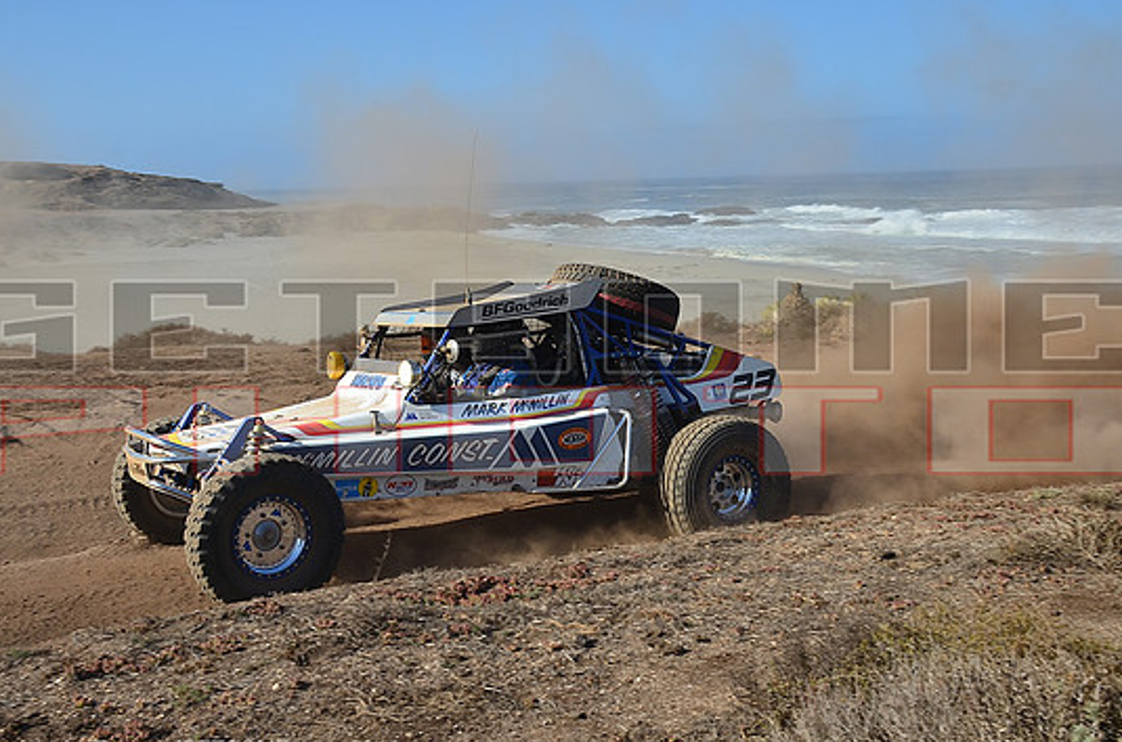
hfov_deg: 49.6
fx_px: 1213
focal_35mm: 39
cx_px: 539
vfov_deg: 34.0
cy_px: 379
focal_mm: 24
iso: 200
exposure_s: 1/640
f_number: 7.1
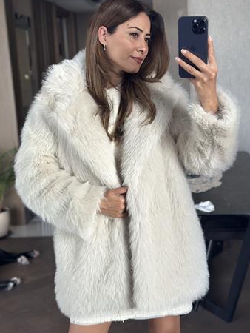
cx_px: 124
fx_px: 519
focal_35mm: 54
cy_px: 156
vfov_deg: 35.5
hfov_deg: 27.1
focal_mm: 6.86
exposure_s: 1/60
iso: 125
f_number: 1.78
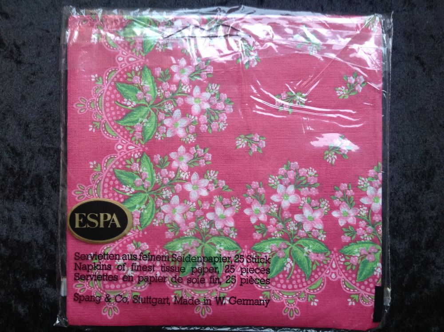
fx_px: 448
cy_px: 166
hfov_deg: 52.7
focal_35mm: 35
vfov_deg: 40.6
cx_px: 222
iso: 160
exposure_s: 1/15
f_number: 2.4
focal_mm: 4.28
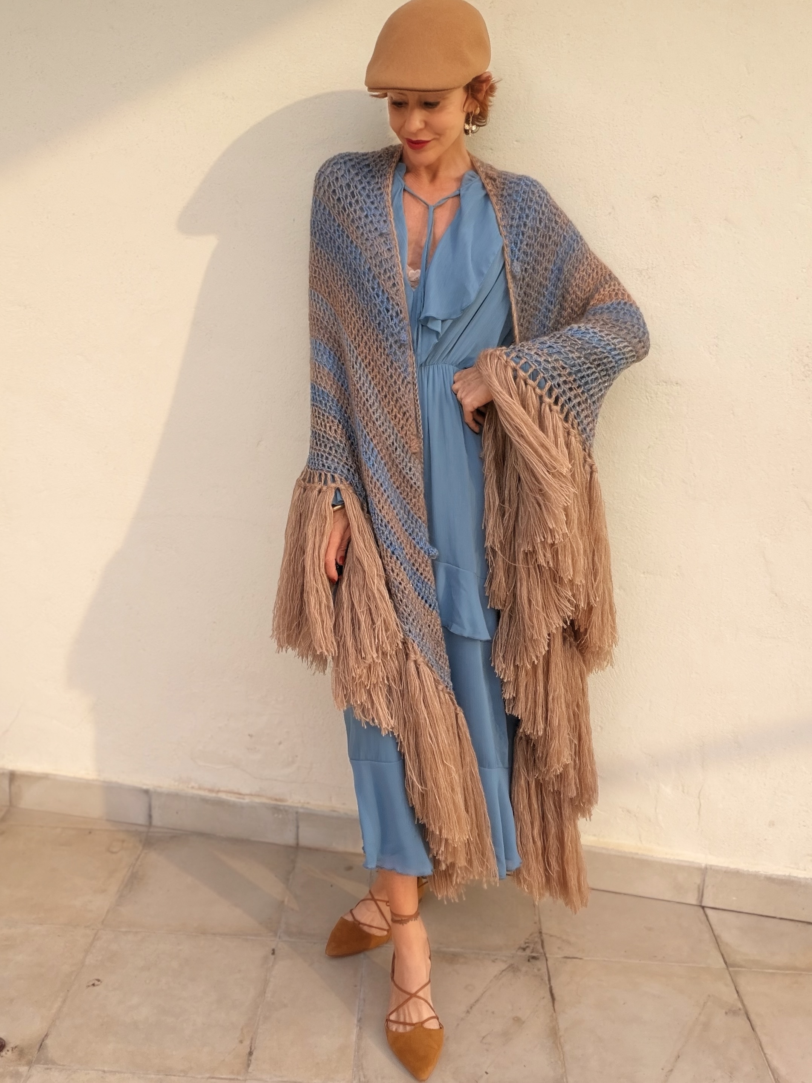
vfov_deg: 60.0
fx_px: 938
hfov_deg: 46.8
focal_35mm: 30
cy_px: 542
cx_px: 406
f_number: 1.9
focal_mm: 2.71
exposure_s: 1/473
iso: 25
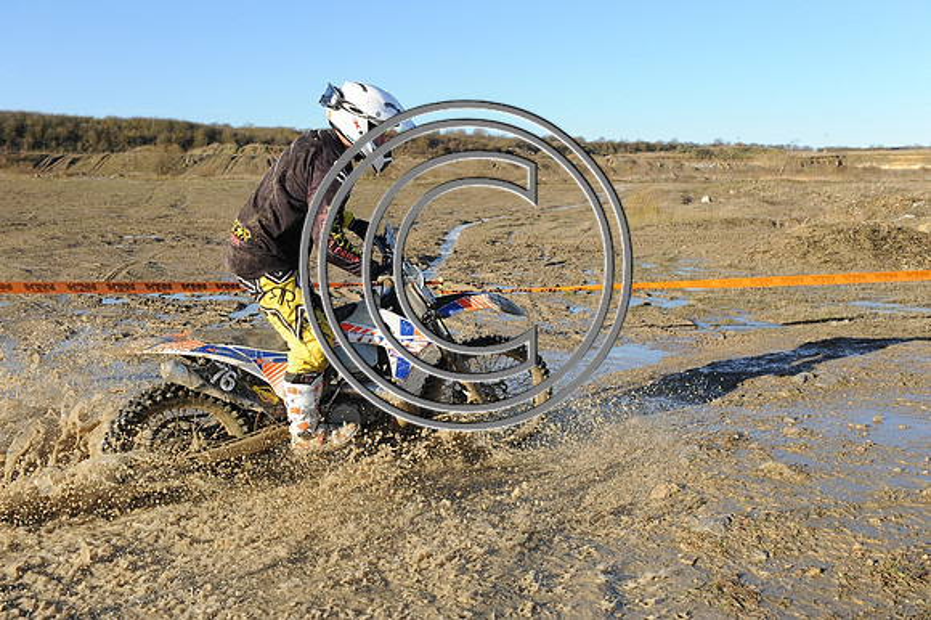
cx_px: 466
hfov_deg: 53.2
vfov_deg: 36.8
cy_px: 310
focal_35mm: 36
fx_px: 930
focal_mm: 36
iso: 640
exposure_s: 1/1000
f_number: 5.6
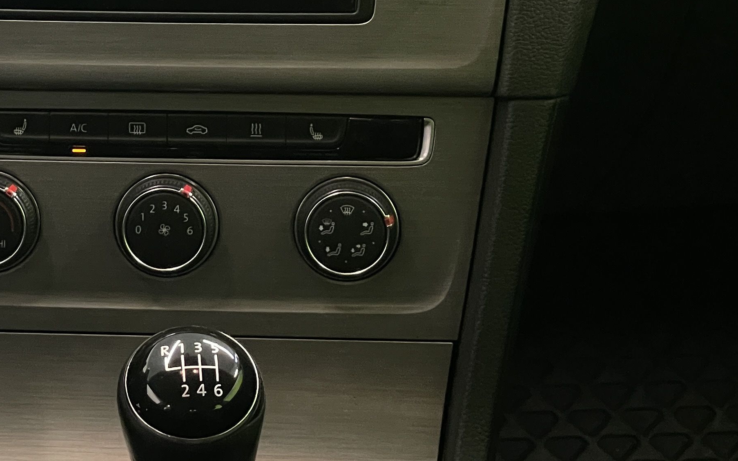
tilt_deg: -23.3
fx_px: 2474
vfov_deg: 10.6
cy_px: 131
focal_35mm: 123
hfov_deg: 16.8
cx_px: 109
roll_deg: +2.0
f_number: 2
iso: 400
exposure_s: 1/50
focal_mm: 6
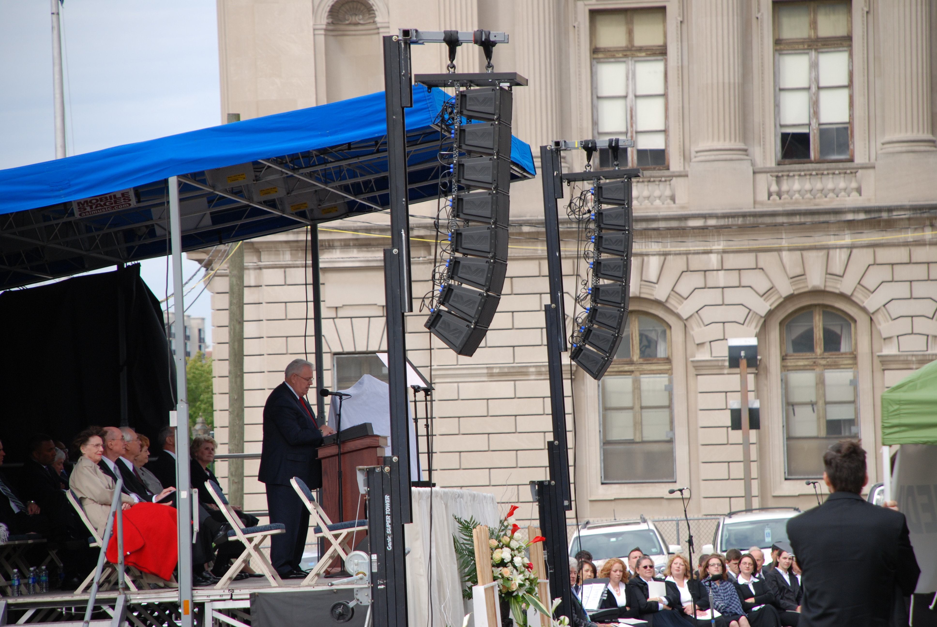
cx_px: 468
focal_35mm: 202
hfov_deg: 10.1
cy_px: 314
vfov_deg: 6.8
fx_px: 5277
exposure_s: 1/320
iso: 200
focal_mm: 135
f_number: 5.6
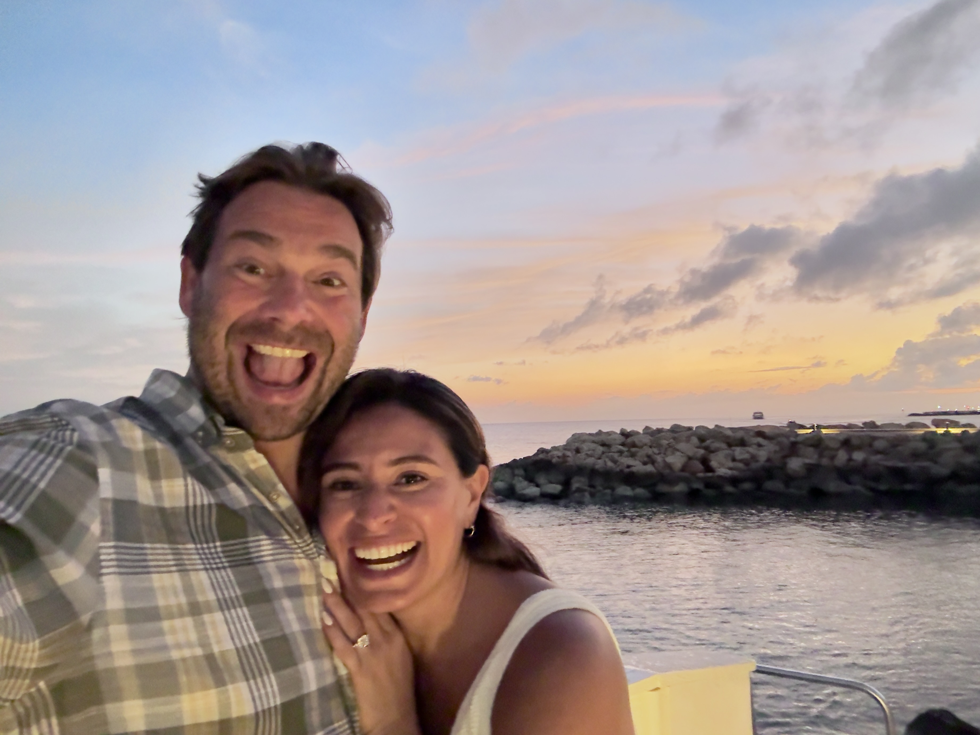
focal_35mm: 23
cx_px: 490
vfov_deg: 58.9
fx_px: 651
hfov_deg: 73.9
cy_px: 368
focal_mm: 2.69
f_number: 1.9
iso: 1000
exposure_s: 1/17
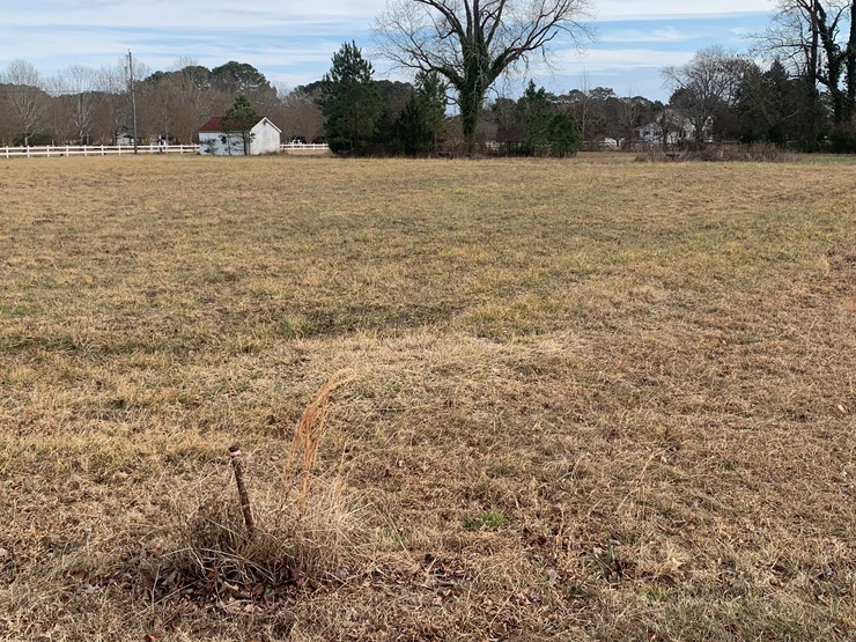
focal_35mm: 36
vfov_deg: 39.5
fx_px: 890
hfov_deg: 51.3
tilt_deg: -9.0
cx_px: 458
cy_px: 266
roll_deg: +0.6
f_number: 1.8
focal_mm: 4.25
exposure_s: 1/1718
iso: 25
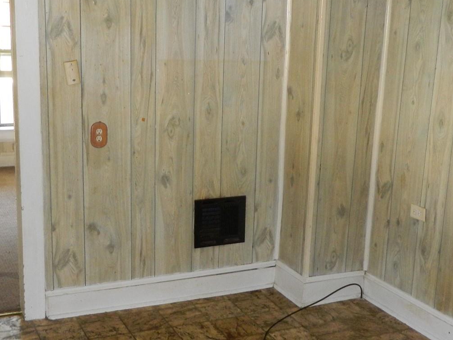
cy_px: 188
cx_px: 187
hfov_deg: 37.4
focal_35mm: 51
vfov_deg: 28.5
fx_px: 667
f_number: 3.1
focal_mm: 4.5
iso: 200
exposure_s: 1/30
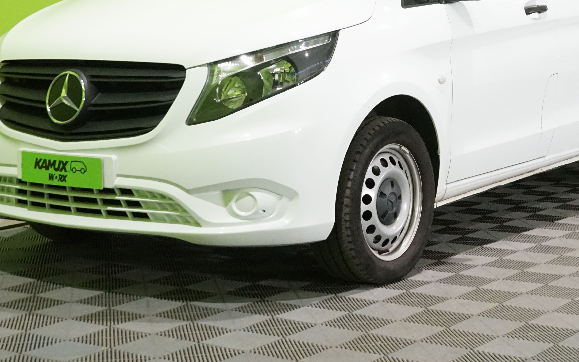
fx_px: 1183
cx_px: 349
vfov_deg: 17.2
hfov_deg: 27.4
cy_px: 47
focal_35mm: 75
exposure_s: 1/80
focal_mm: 42
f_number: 10
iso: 6400
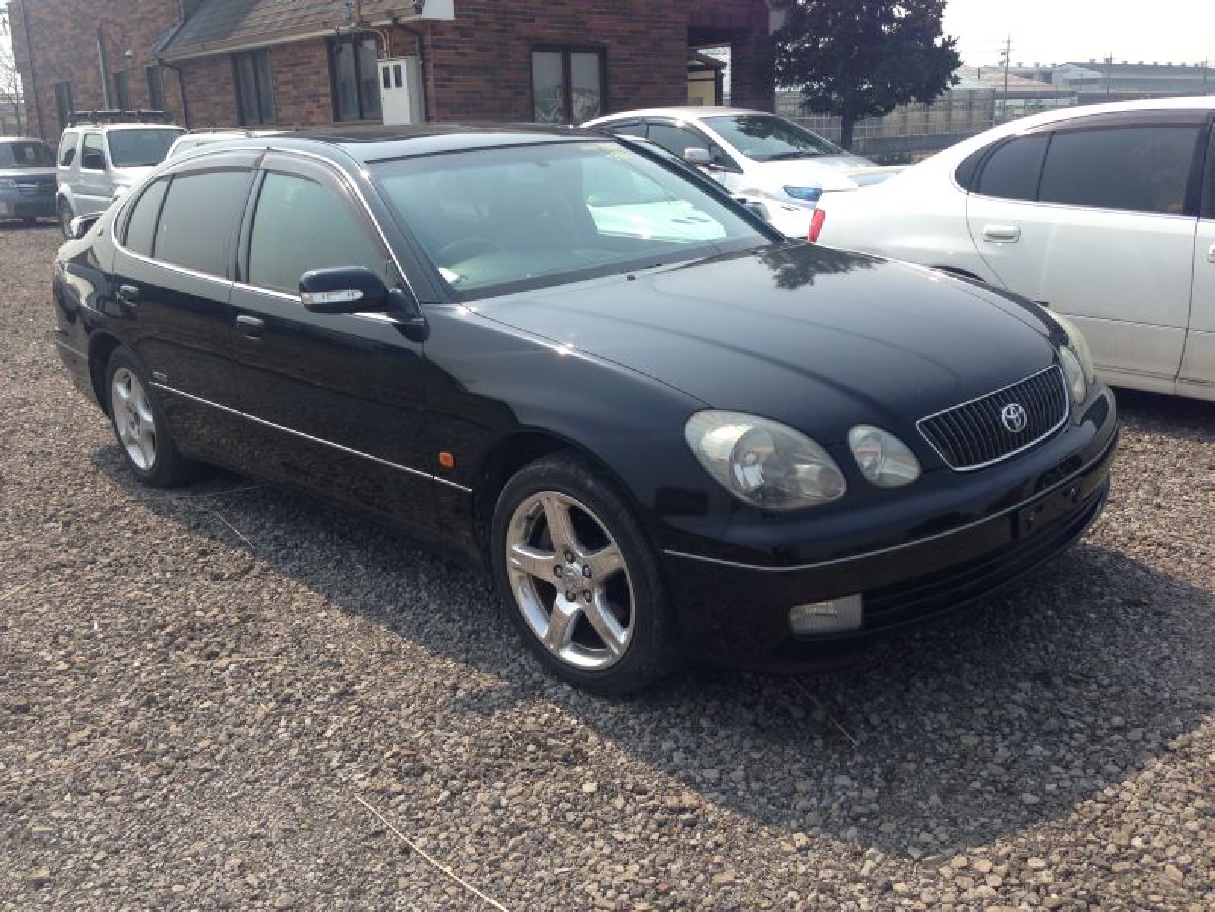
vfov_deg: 42.9
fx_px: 1158
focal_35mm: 33
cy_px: 456
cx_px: 608
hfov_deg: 55.4
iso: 50
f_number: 2.4
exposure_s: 1/1043
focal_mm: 4.12
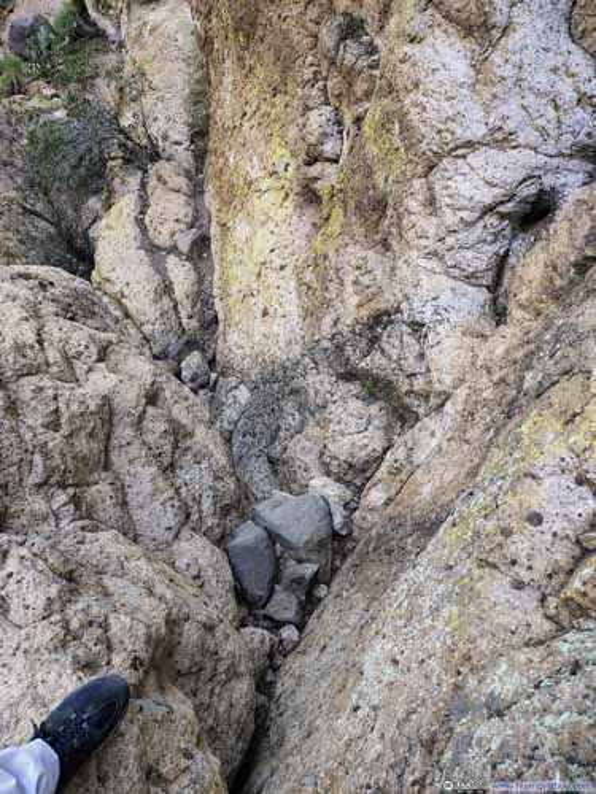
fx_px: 551
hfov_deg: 56.8
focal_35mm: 24
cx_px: 298
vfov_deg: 71.6
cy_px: 397
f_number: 1.8
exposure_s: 1/200
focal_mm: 5.56
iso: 100
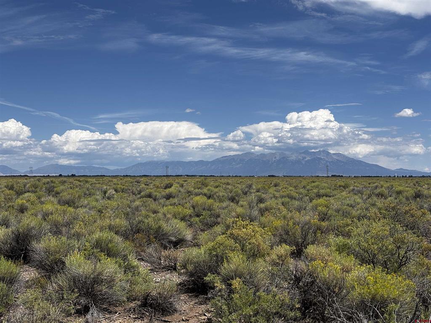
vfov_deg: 28.0
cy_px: 162
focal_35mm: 52
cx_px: 216
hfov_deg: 36.8
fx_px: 647
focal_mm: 5.96
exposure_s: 1/4854
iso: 40
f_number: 1.6
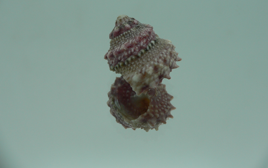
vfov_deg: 33.5
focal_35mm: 38
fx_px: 278
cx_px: 135
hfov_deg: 51.5
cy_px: 67
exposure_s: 1/60
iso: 80
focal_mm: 4.6
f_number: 2.8
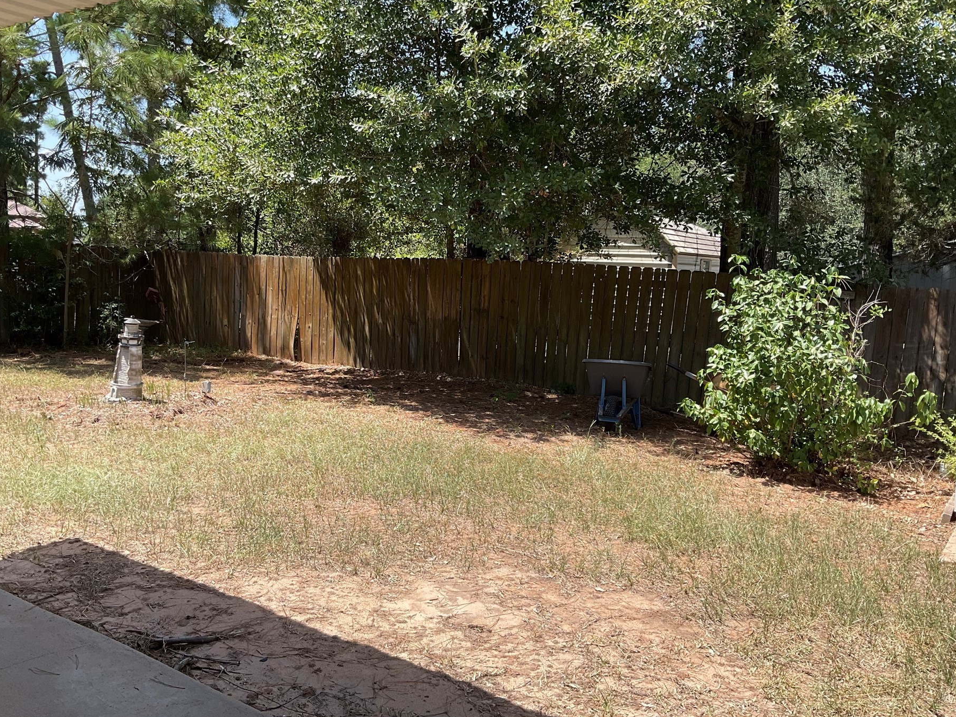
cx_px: 431
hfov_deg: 55.3
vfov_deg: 42.9
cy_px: 334
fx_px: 911
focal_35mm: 33
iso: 16
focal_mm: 3
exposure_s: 1/700
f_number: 1.8
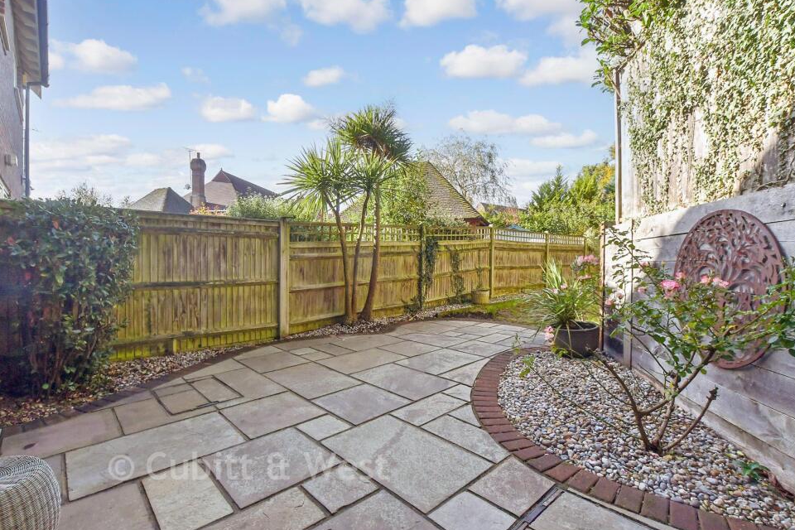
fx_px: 353
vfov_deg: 73.7
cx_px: 383
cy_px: 273
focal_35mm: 16
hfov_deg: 96.7
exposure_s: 1/500
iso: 400
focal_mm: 10
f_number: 8
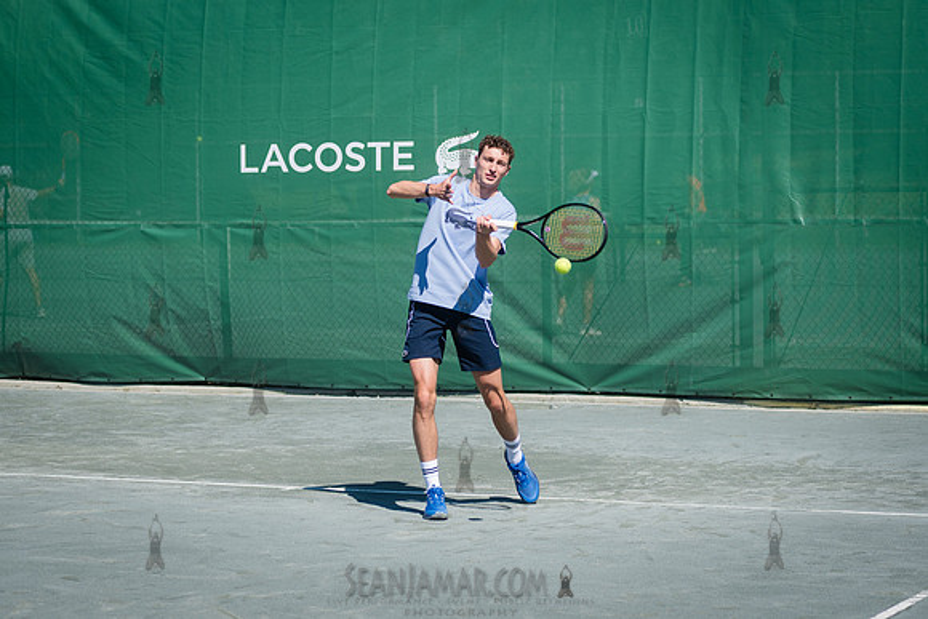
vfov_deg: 13.3
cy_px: 304
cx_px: 444
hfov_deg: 19.9
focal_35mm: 103
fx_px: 2649
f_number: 4
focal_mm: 80
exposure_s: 1/2000
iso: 200
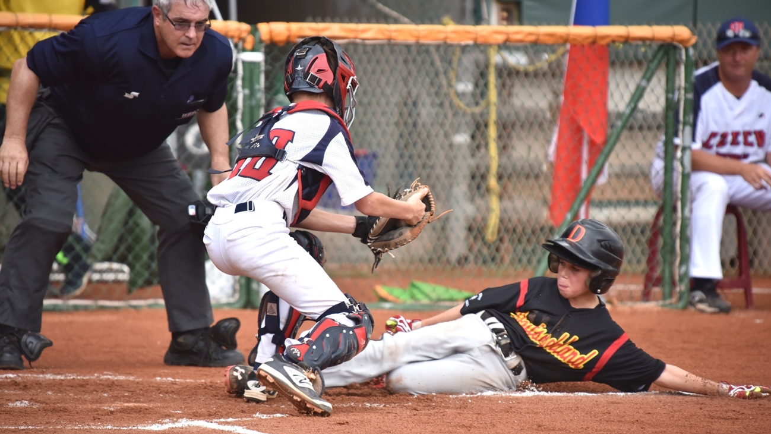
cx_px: 386
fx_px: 10733
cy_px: 225
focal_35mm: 525
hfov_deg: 4.1
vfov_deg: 2.3
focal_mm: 500
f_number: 6.3
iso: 1000
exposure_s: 1/1000
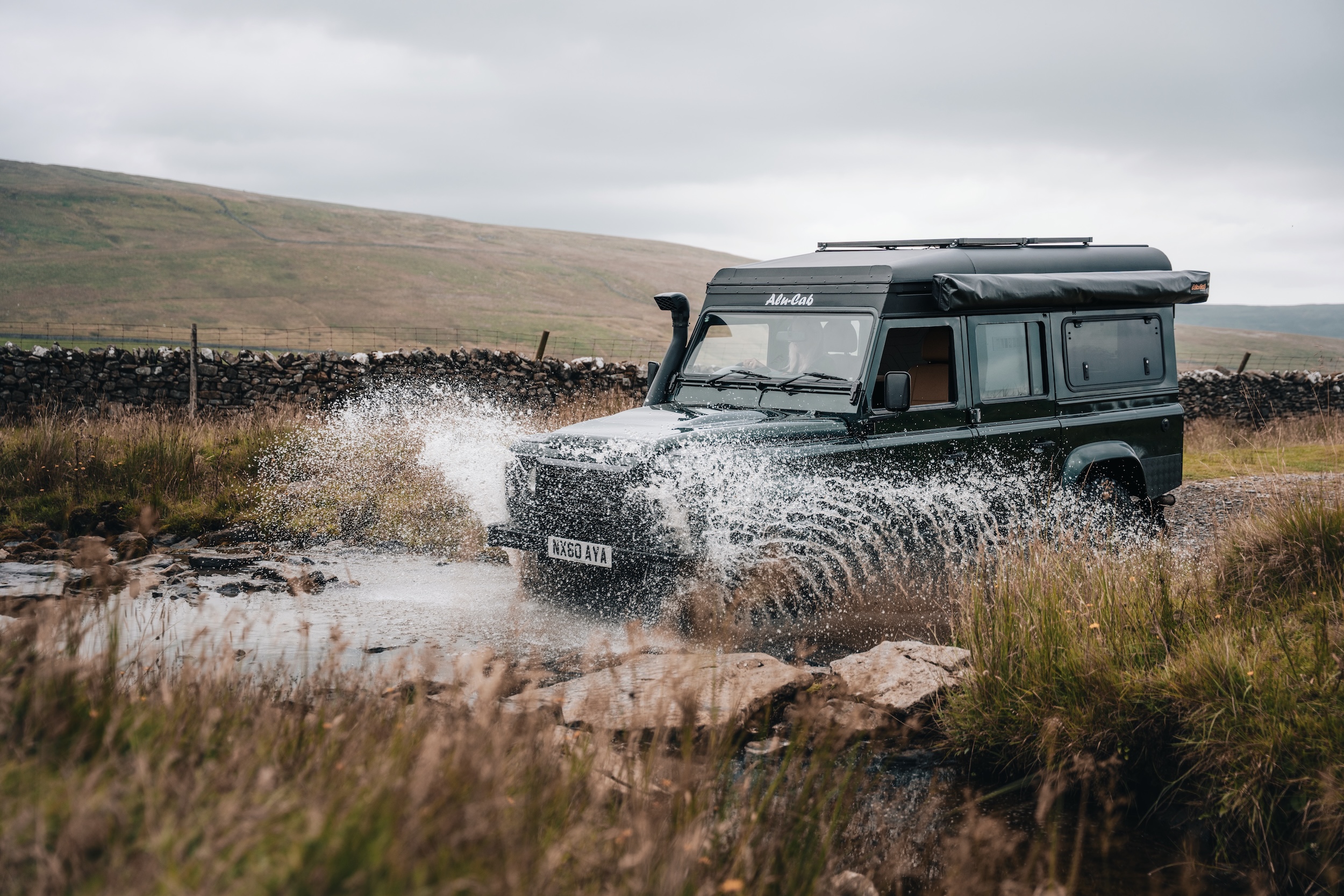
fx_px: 1721
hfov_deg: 42.7
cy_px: 448
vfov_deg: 29.2
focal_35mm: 46
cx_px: 672
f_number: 2.8
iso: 100
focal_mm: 46.1
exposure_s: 1/800
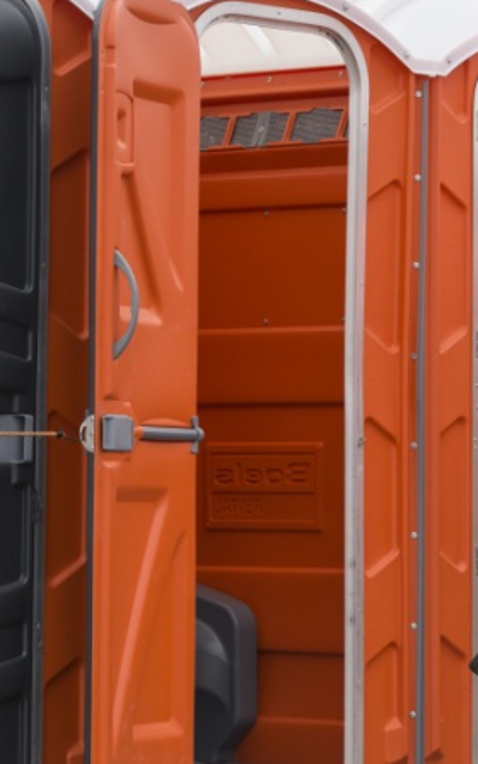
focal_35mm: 182
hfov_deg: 7.1
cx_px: 609
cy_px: 454
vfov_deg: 11.5
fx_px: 3793
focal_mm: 100
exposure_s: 1/1600
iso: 500
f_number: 3.5
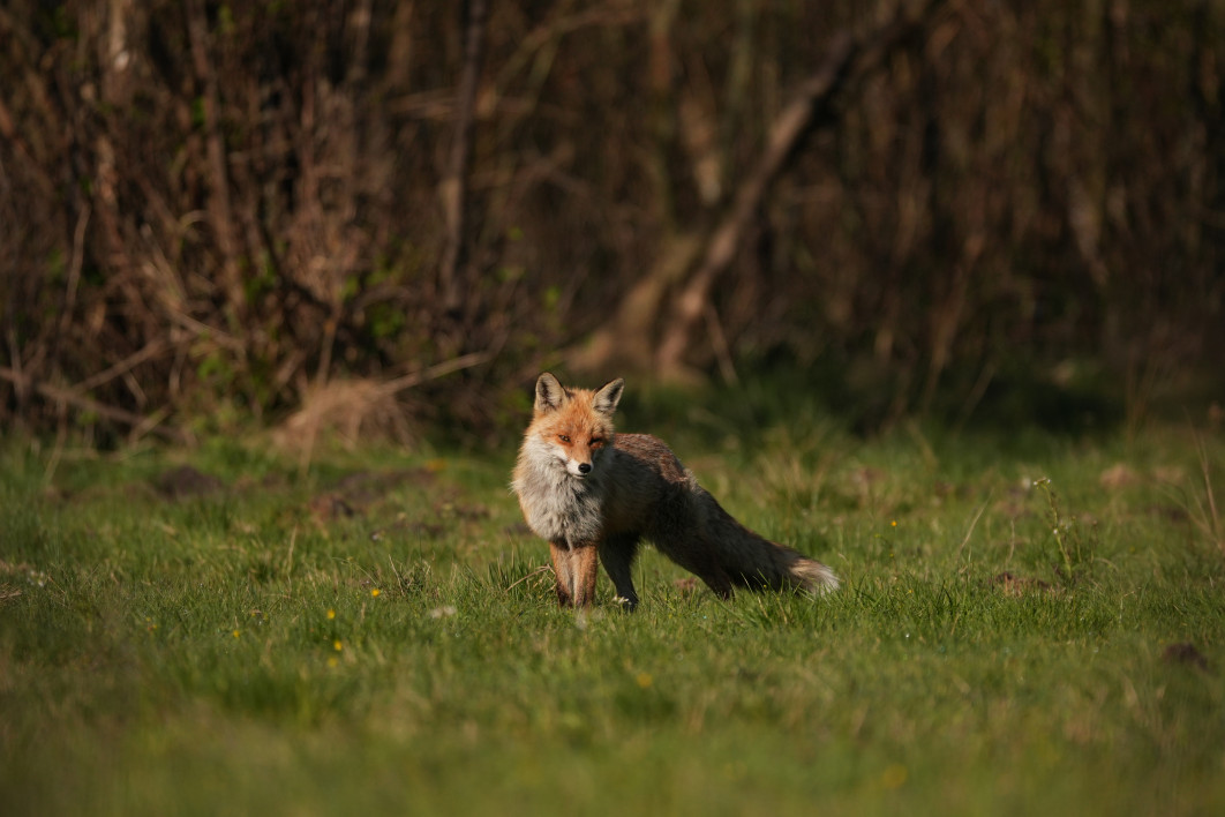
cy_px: 408
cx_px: 612
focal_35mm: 600
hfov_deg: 3.4
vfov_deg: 2.3
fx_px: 20415
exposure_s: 1/3200
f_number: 4.5
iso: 400
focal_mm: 400
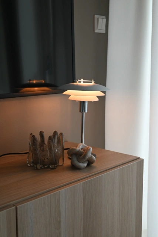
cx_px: 79
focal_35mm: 47
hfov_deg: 28.7
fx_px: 309
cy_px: 118
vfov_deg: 41.9
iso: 560
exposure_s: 1/50
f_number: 6
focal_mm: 47
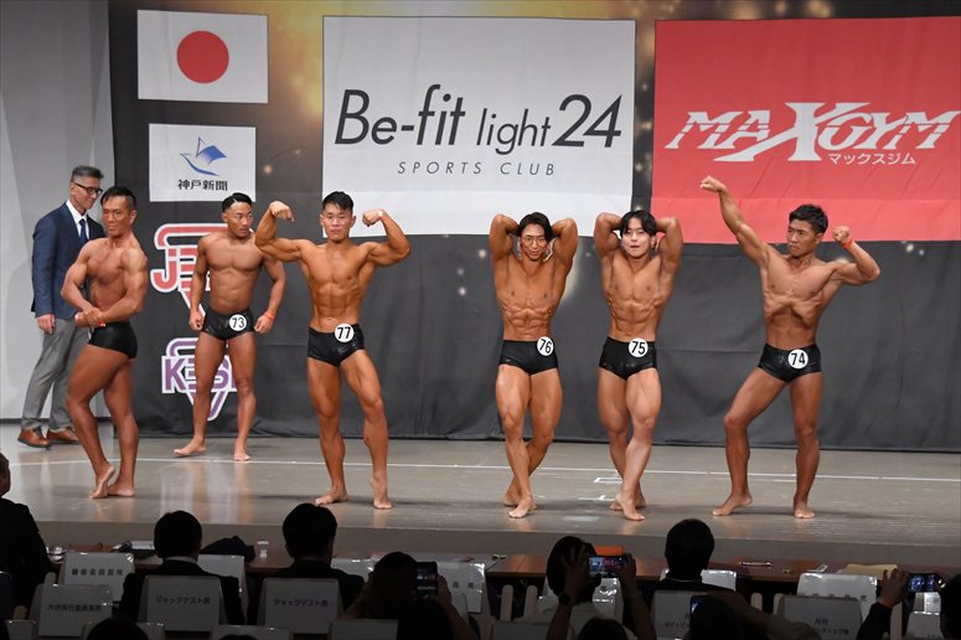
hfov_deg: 17.5
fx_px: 3122
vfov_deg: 11.7
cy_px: 320
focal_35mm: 117
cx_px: 480
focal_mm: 78
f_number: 5.6
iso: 6400
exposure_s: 1/400
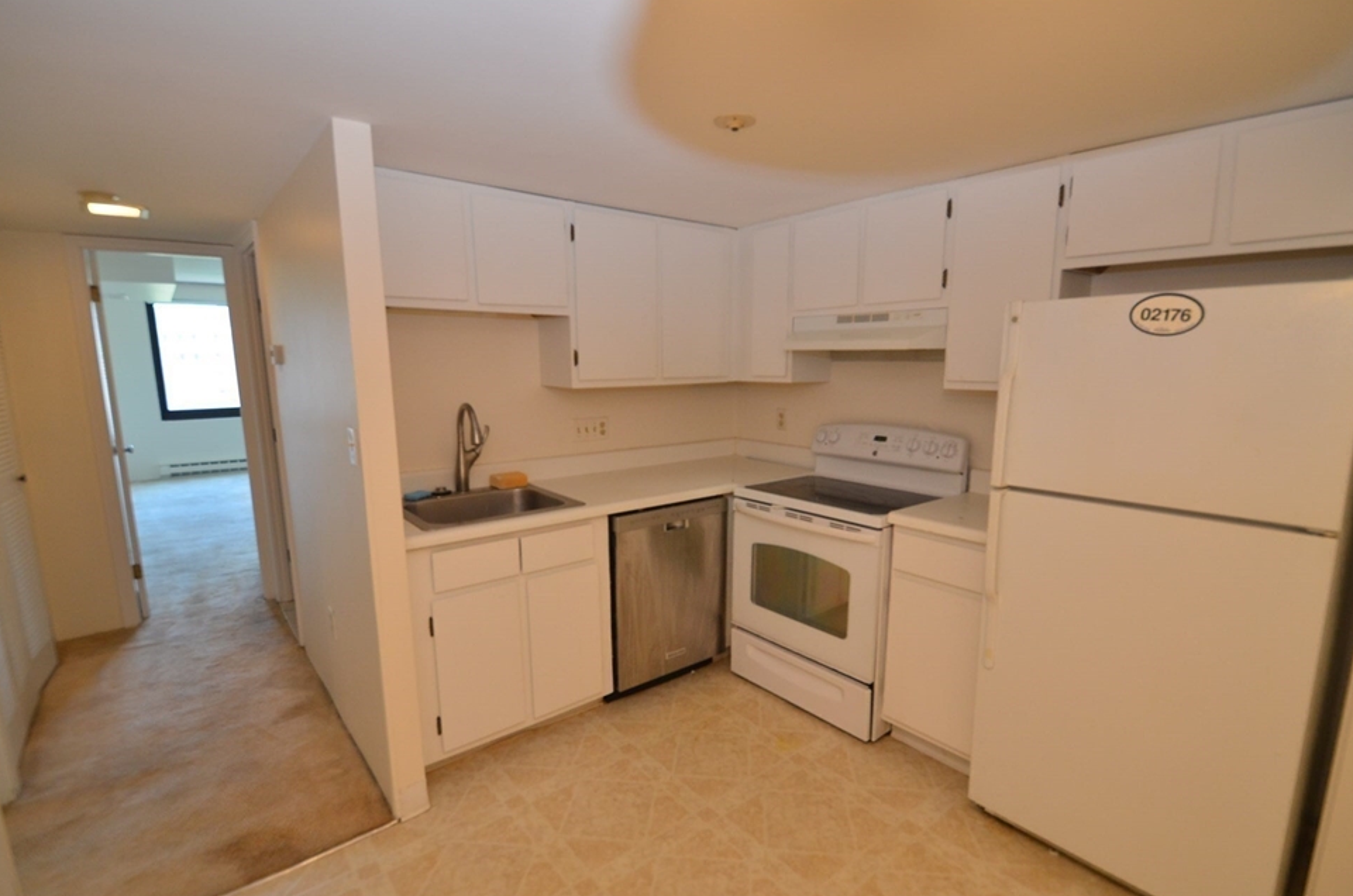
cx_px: 692
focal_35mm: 16
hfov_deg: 96.8
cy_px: 459
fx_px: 600
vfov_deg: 73.5
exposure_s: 1/60
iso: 720
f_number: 4
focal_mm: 10
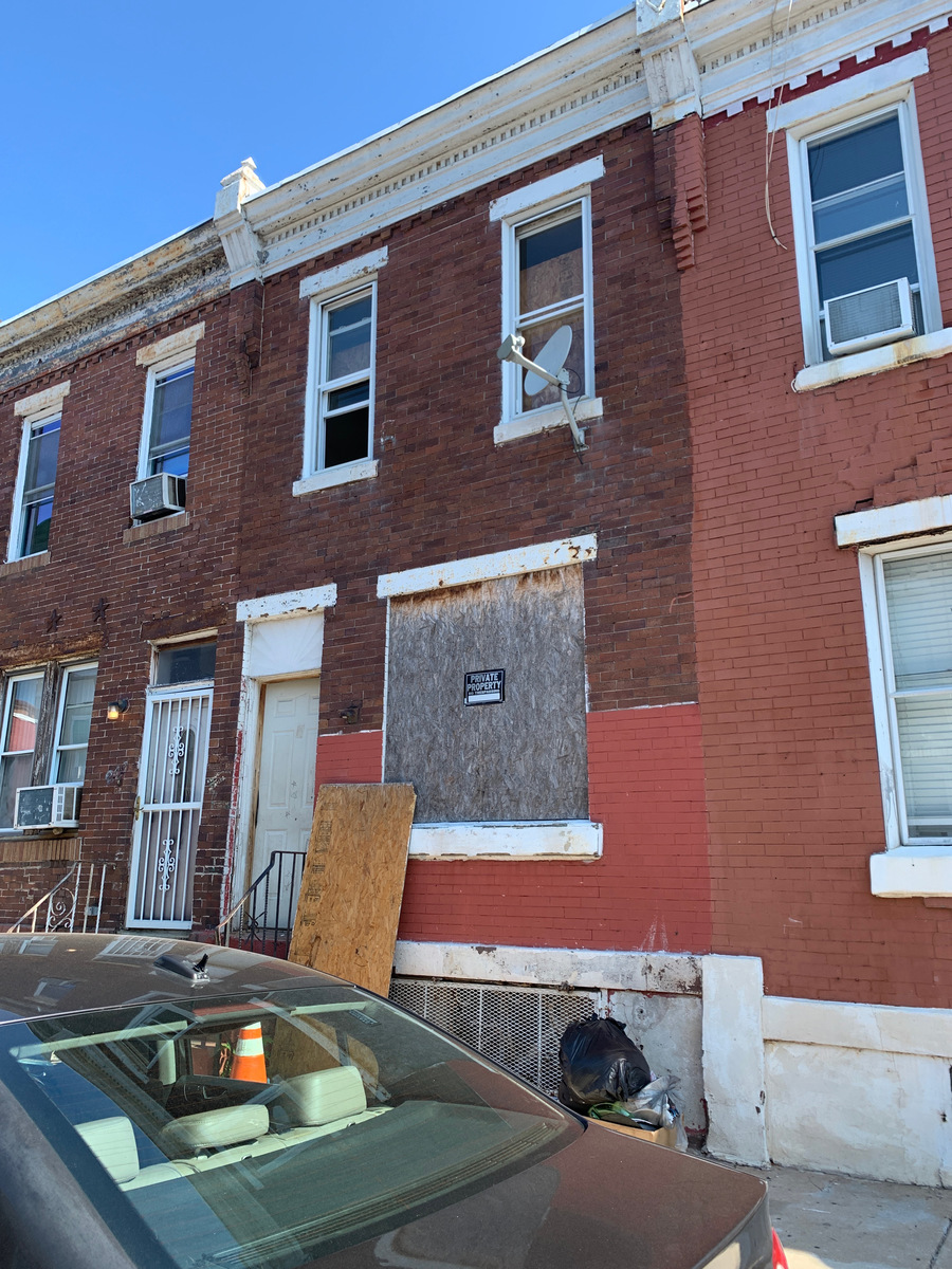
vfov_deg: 67.3
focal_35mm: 26
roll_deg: -0.8
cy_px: 634
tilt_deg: +14.5
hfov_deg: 53.1
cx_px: 476
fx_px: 953
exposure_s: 1/561
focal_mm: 4.25
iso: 25
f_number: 1.8
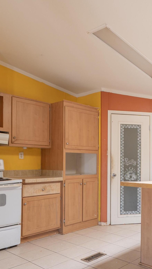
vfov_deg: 63.7
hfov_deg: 34.3
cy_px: 162
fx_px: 215
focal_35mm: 30
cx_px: 162
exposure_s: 1/6
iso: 250
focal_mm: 10
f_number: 8
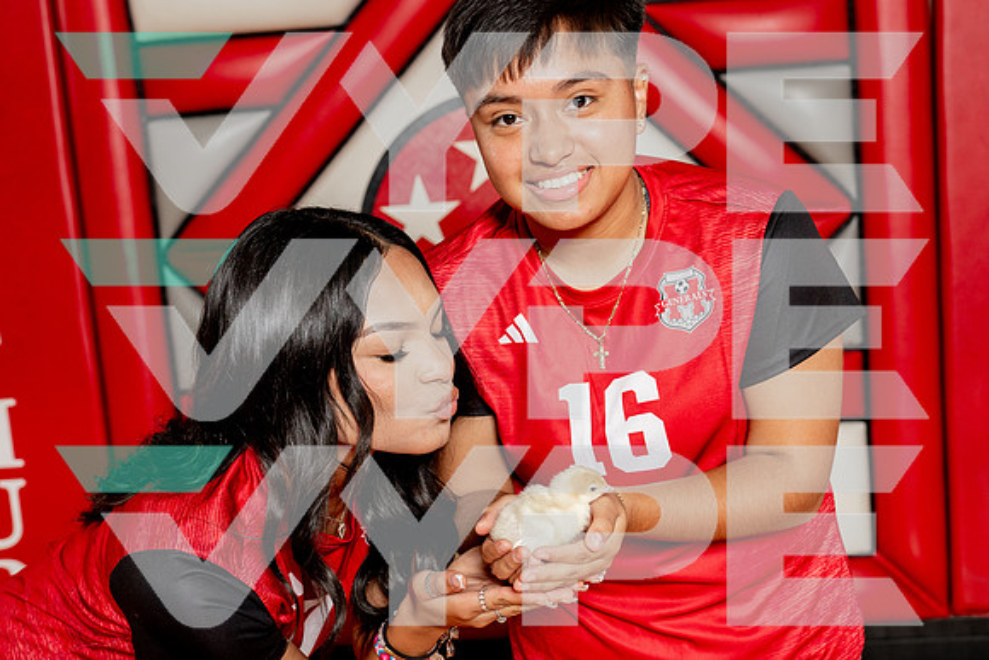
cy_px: 330
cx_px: 494
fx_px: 1471
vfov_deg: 25.3
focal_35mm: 54
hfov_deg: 37.2
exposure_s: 1/250
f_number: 5.6
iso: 640
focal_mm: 48
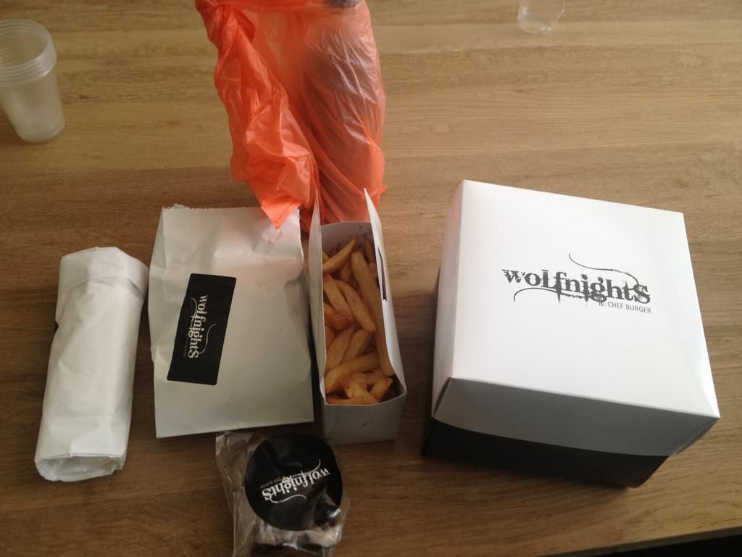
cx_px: 371
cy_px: 278
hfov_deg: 52.6
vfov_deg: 40.7
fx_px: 750
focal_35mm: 35
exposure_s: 1/40
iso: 50
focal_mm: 4.28
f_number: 2.4
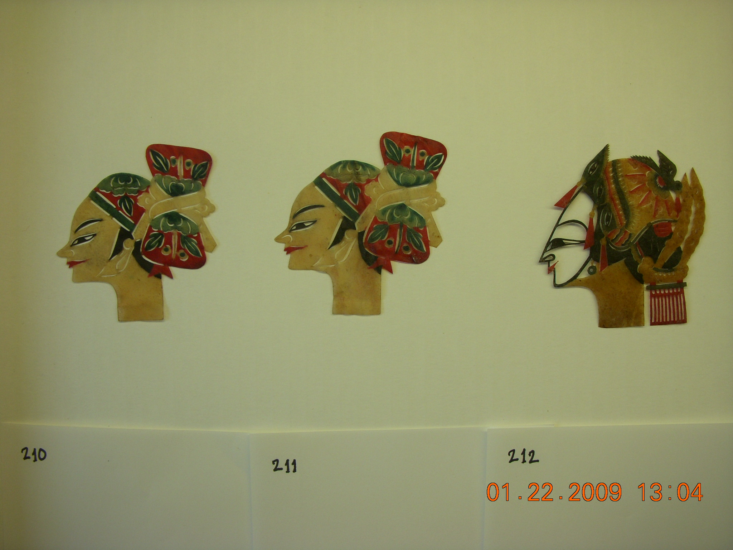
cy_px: 275
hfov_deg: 49.0
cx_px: 366
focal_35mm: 38
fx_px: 805
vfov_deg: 37.7
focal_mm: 6.3
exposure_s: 1/200
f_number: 3.3
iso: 100
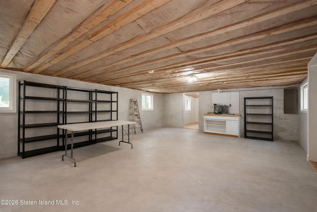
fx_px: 141
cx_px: 158
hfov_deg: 96.7
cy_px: 106
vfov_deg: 73.8
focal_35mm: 16
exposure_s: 1/13
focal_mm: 16
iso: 64
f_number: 4
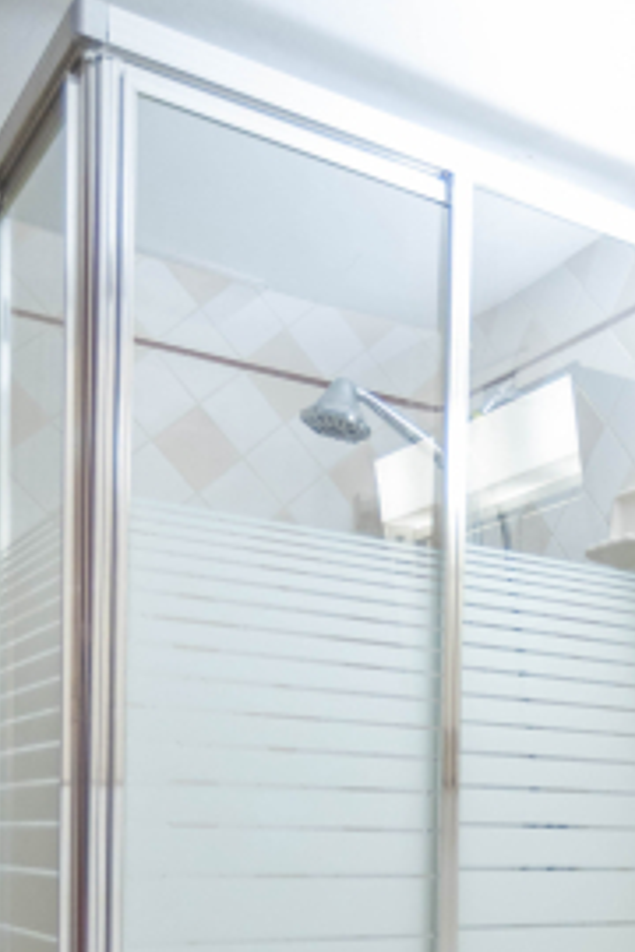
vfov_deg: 37.3
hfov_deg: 25.1
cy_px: 834
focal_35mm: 50
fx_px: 1323
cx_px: 702
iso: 800
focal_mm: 18
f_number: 3.5
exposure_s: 1/60
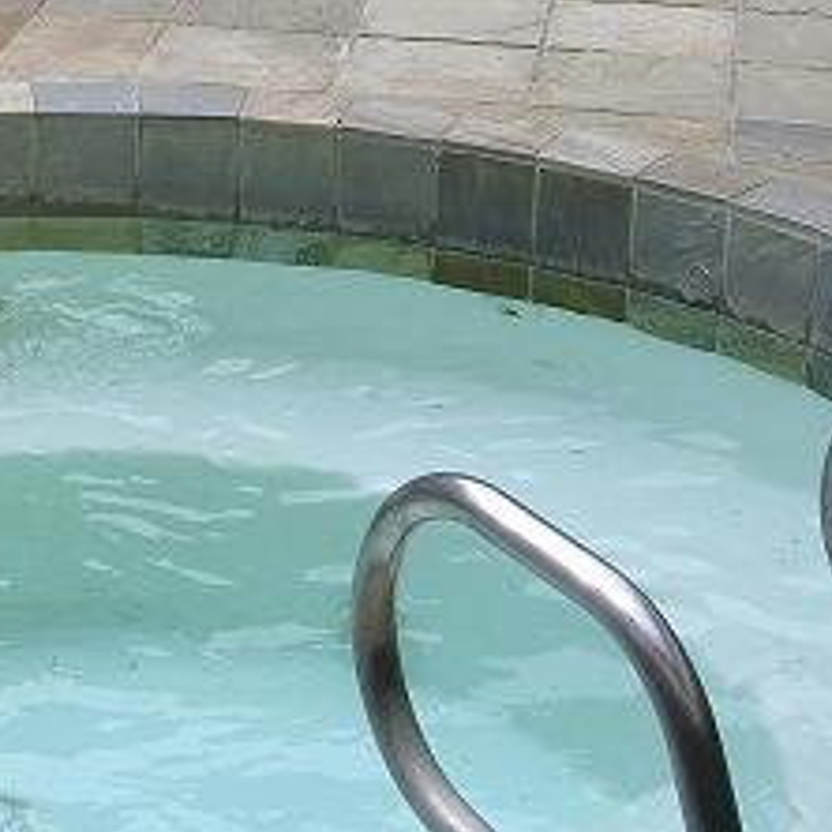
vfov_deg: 14.7
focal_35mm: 116
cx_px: 22
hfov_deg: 14.8
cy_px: -64
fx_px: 3154
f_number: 2.8
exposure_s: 1/500
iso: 64
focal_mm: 7.9
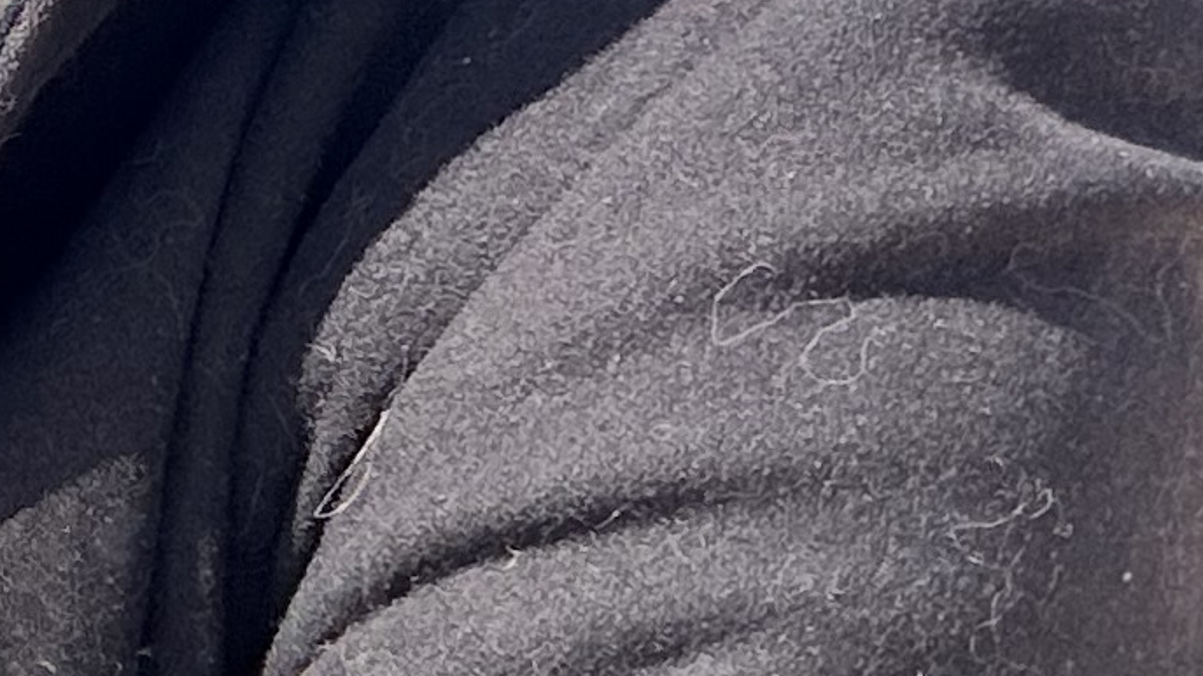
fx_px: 4688
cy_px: -68
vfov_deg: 8.2
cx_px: -653
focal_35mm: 147
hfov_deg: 13.7
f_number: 1.9
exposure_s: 1/662
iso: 25
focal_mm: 2.71
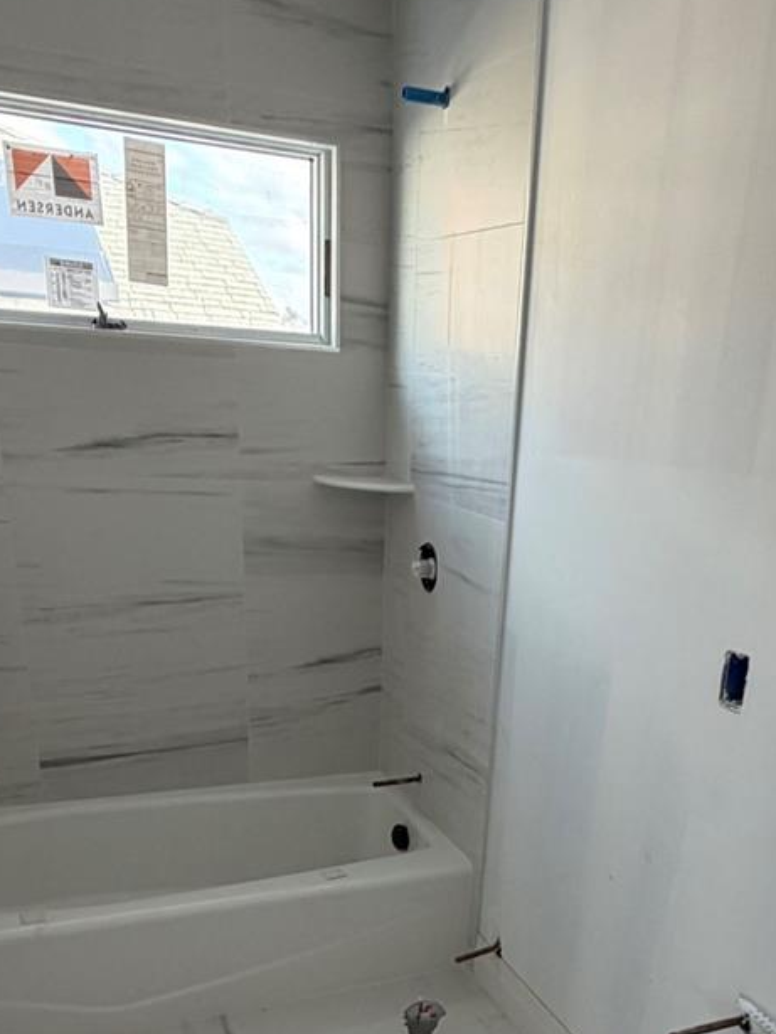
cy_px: 864
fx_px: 1045
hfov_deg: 40.4
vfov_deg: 48.8
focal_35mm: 35
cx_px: 488
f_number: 2.2
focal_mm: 2.22
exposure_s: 1/121
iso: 160
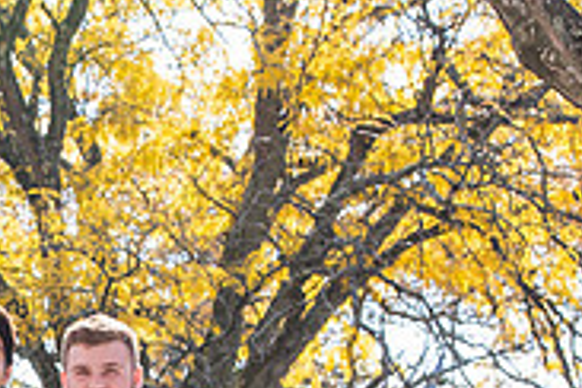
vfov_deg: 5.7
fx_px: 3847
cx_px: -54
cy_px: 580
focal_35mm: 238
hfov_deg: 8.6
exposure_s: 1/250
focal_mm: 75
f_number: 8
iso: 400
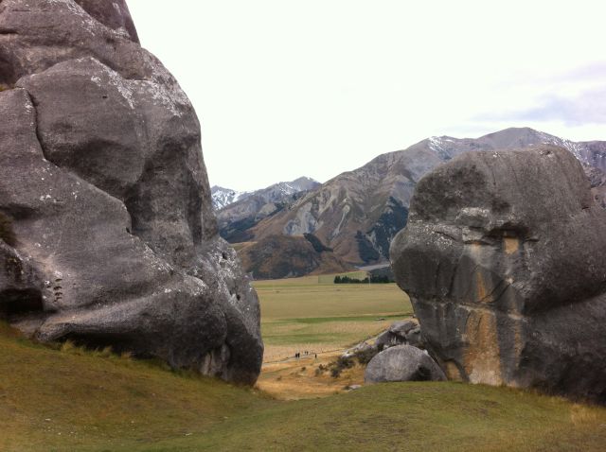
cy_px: 226
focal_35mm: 35
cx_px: 303
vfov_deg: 40.6
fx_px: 612
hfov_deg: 52.7
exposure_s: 1/160
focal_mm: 3.85
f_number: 2.8
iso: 80
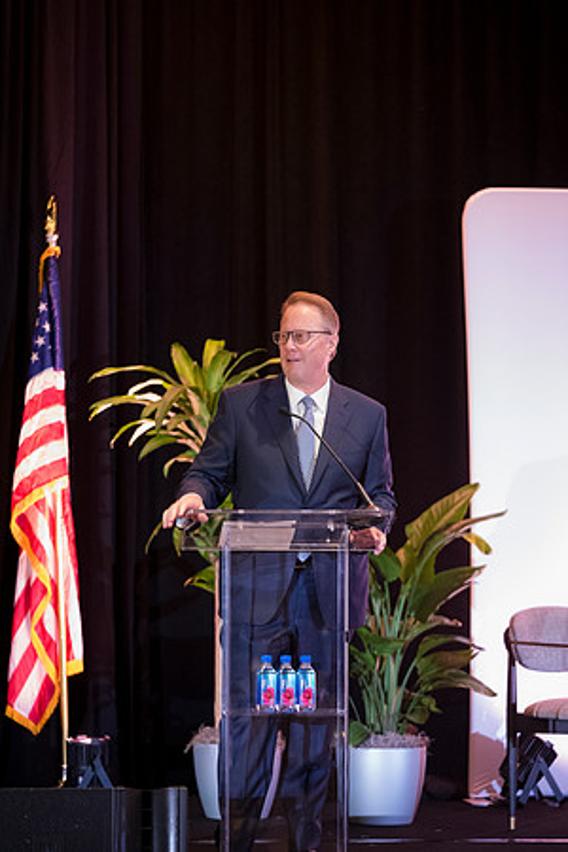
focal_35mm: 125
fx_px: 2958
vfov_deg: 16.4
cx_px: 284
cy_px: 426
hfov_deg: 11.0
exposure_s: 1/125
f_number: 2.8
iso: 6400
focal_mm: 125
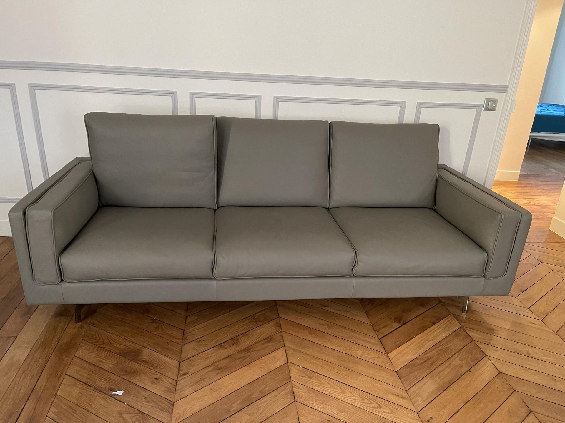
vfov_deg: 53.1
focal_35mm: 26
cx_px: 282
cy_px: 212
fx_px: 424
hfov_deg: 67.3
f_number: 1.6
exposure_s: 1/60
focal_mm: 5.1
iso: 500
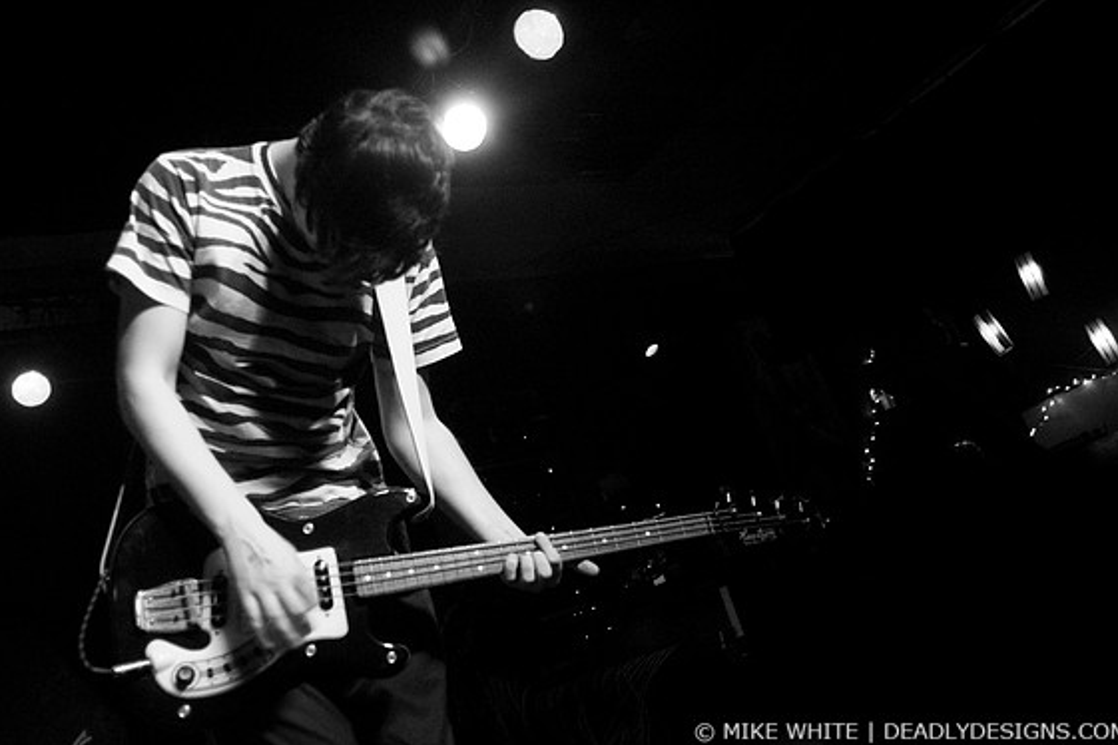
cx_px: 560
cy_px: 365
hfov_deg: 60.3
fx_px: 963
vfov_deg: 42.3
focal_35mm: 31
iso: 800
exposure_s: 1/40
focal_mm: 20
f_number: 2.8
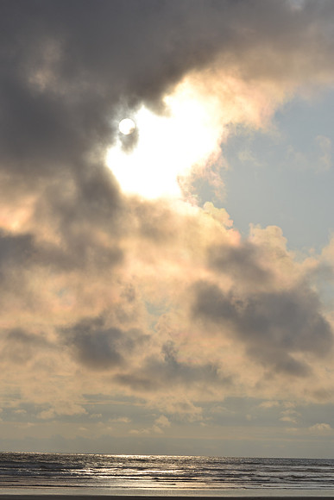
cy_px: 250
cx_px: 167
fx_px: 1669
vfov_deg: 17.1
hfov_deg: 11.4
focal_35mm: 120
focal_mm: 80
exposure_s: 1/640
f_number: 13
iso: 100
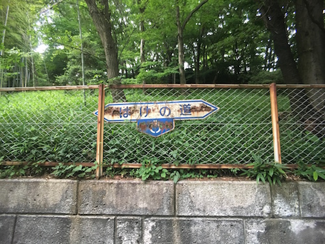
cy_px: 122
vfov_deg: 48.2
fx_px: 272
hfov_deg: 61.7
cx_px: 162
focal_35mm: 29
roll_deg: +0.4
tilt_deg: +6.2
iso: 160
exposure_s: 1/30
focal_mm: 4.15
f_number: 2.2
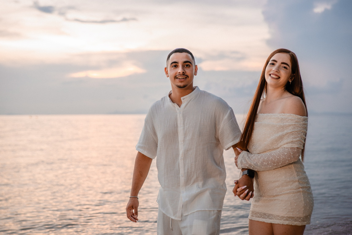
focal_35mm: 52
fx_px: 508
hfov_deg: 38.2
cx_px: 176
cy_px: 118
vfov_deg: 26.0
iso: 800
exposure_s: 1/250
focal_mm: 50
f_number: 2.5
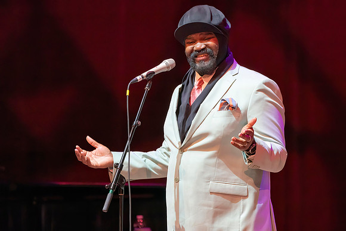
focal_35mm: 458
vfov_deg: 3.0
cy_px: 127
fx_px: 4401
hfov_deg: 4.5
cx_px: 228
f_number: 5.6
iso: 5000
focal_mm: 348
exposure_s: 1/320
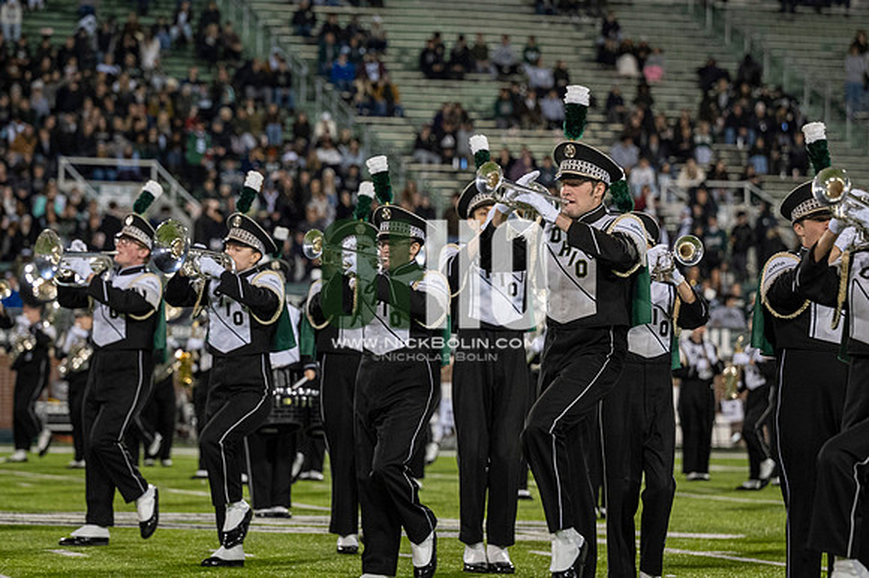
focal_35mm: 165
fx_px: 3980
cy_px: 289
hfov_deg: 12.5
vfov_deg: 8.3
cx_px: 434
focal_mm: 110
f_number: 2.8
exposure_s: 1/500
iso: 800
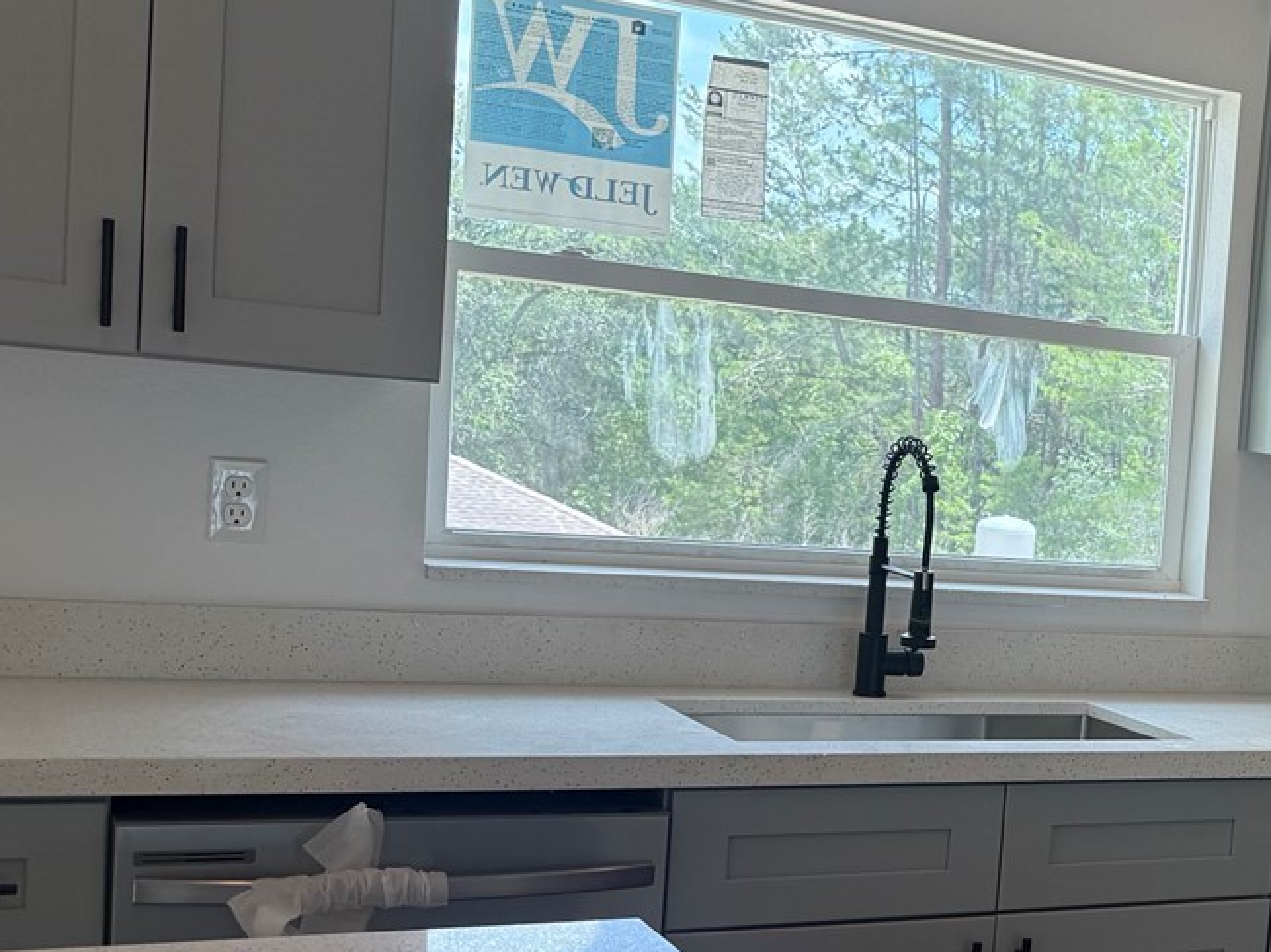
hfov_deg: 28.4
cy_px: 657
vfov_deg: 24.6
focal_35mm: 59
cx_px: 1533
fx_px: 2166
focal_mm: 6.76
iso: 100
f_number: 1.78
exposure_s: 1/332
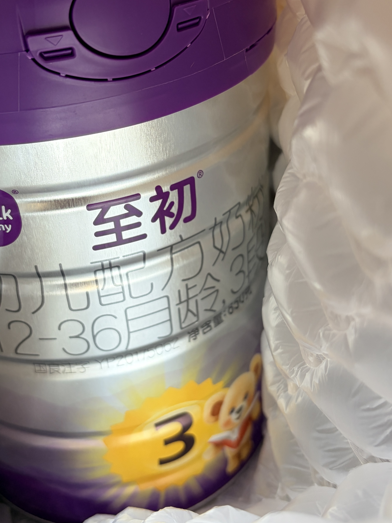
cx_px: 179
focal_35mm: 42
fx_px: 634
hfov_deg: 34.3
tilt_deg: -54.7
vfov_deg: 44.7
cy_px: 222
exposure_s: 1/76
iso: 125
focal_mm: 5.96
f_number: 1.6
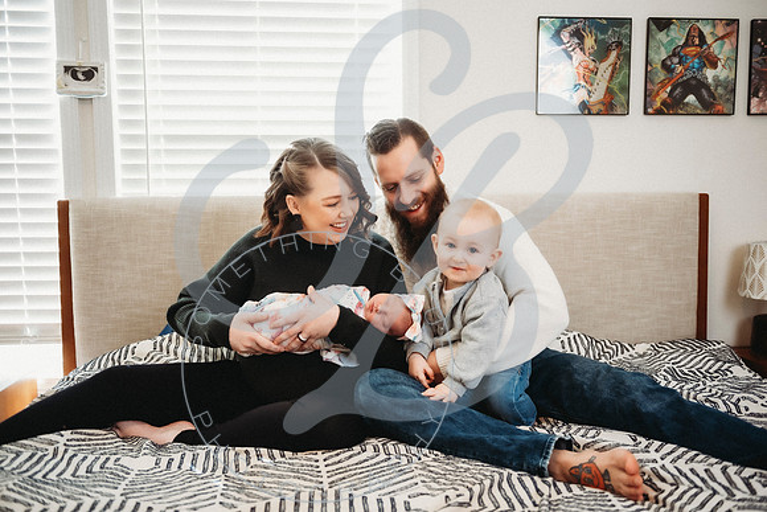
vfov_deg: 38.1
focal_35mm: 35
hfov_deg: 54.7
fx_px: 742
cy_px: 256
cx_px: 389
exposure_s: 1/125
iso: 800
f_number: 2.8
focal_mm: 34
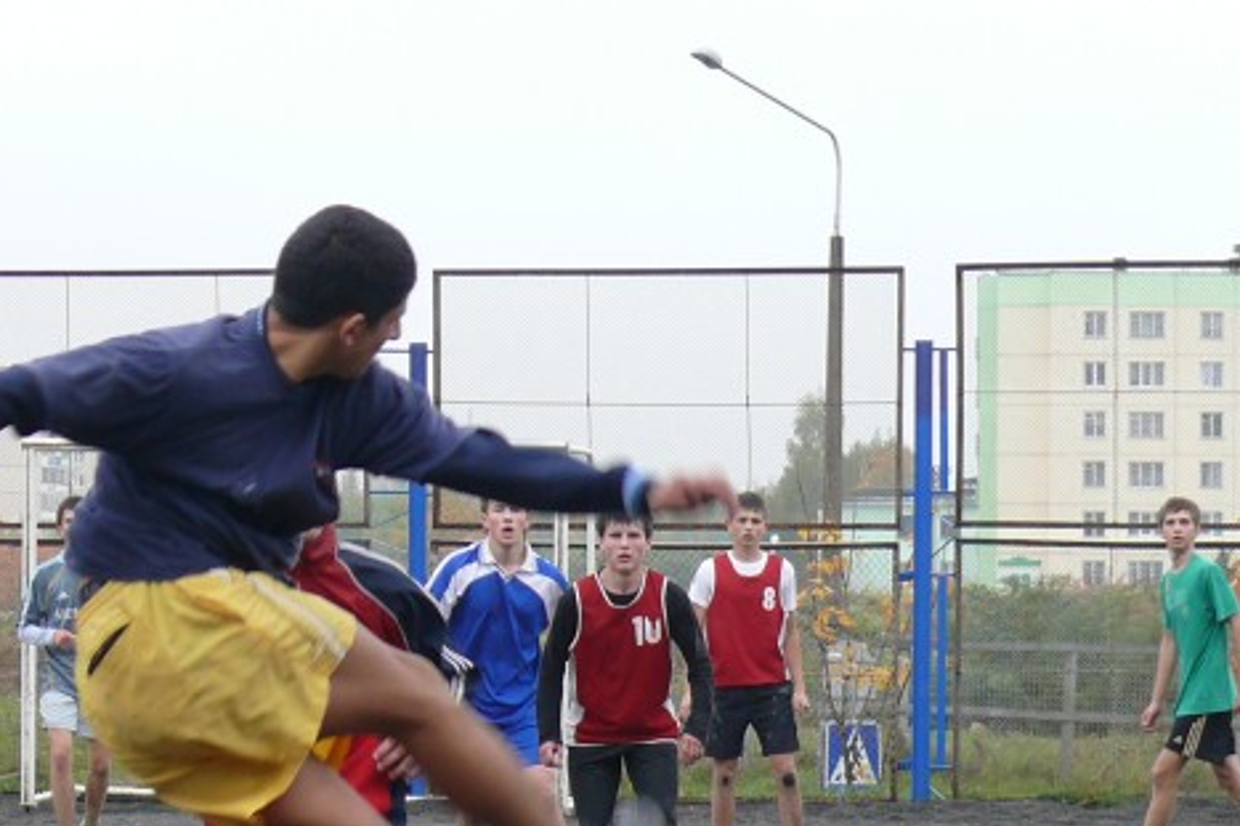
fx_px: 7265
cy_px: 481
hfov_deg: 9.8
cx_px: 645
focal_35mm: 211
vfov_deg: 6.5
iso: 100
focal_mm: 17.6
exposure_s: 1/100
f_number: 3.2
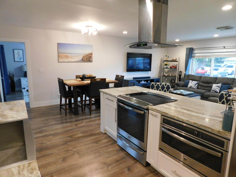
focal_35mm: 23
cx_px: 118
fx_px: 157
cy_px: 88
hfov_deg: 73.9
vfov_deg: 58.9
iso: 400
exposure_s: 1/20
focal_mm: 4
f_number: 3
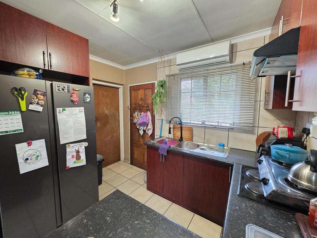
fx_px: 119
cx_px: 158
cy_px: 119
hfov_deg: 106.2
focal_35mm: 13
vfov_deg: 89.9
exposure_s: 1/33.3
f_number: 1.9
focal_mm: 2.2
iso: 800
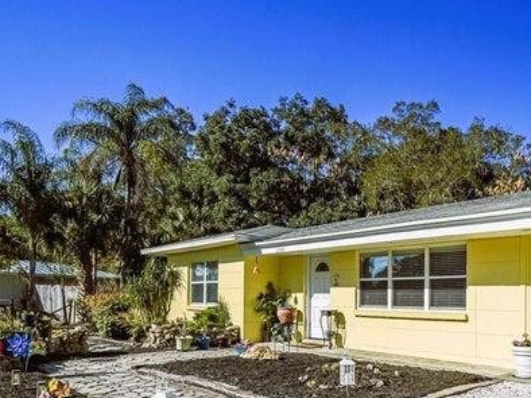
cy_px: 293
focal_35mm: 26
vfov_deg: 51.0
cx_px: 395
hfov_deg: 63.6
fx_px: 399
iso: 100
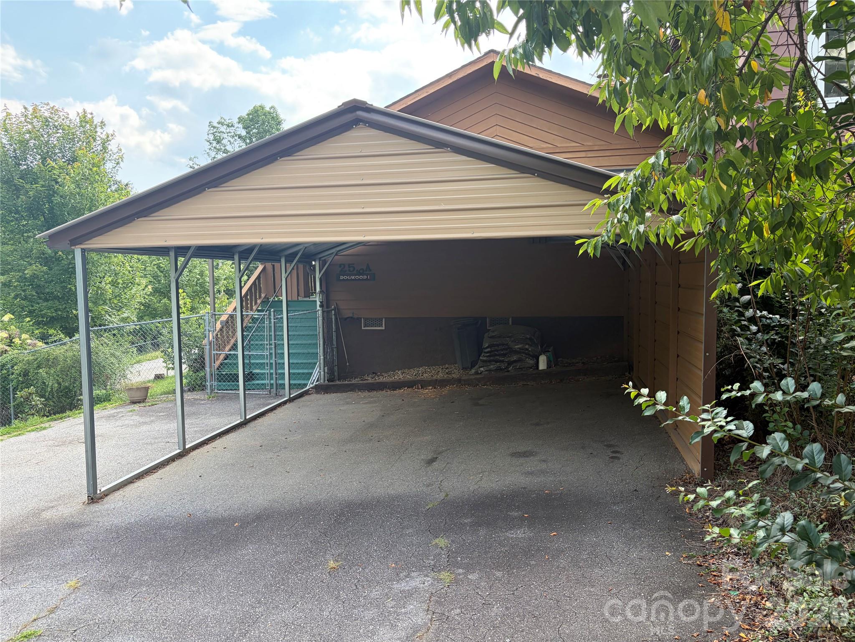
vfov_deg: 53.1
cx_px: 428
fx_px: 642
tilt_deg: -3.1
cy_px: 321
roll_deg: +0.2
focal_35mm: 26
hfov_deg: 67.3
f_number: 1.6
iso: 64
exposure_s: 1/523
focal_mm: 5.96
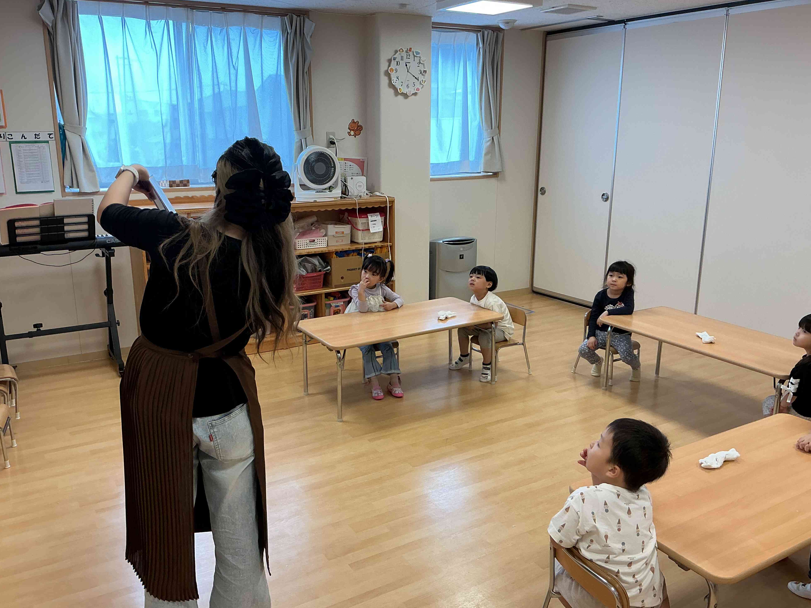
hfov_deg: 60.0
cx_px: 402
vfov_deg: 46.8
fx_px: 703
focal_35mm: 30
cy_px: 304
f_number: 1.8
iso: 40
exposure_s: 1/120
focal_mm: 3
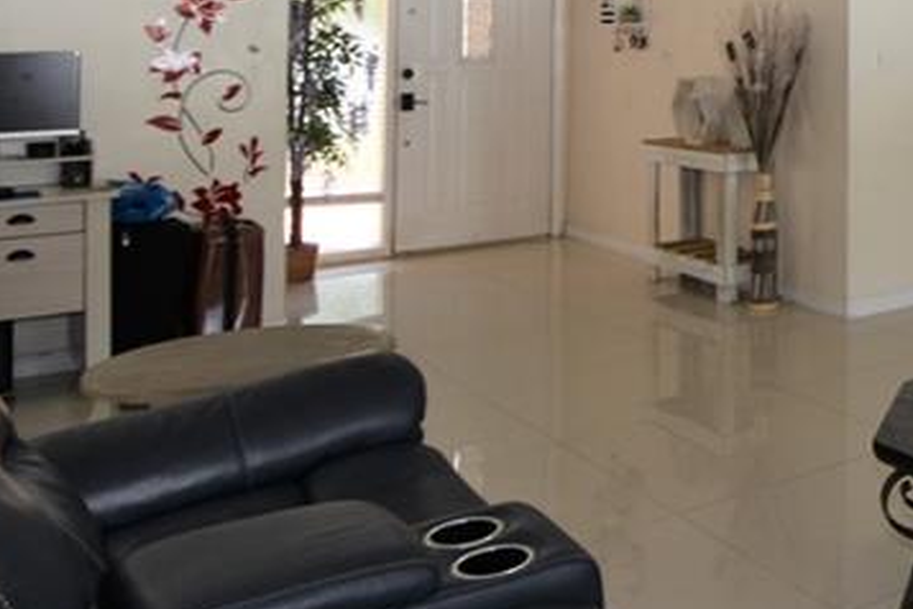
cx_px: 1082
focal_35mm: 43
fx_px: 1090
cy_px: -41
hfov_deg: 36.0
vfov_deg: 28.6
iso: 200
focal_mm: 10
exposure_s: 1/80
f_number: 5
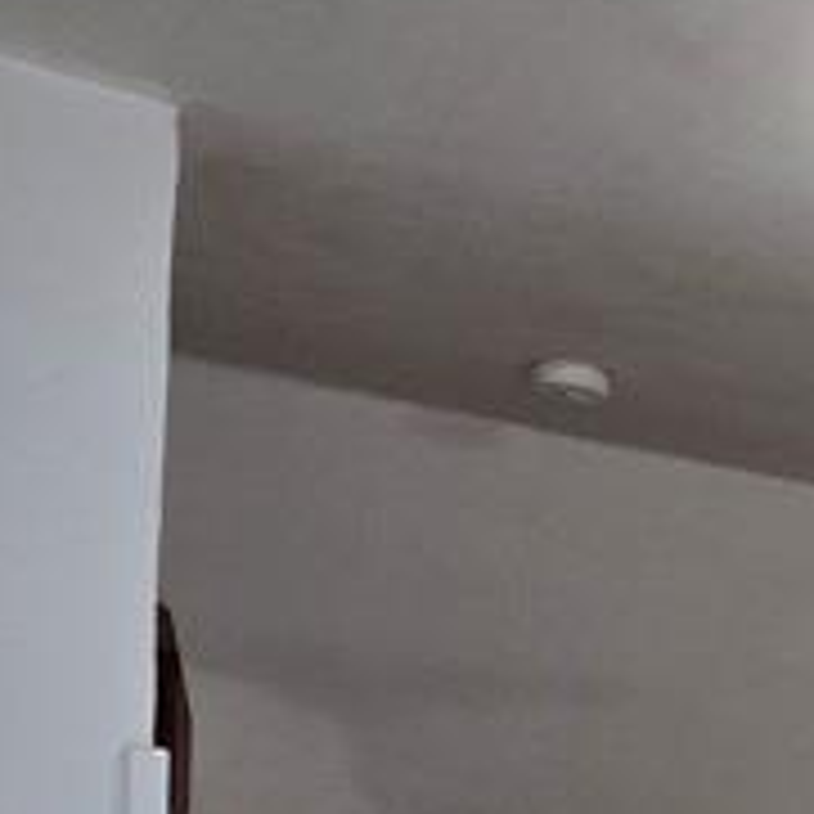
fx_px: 1729
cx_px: 1610
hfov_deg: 18.2
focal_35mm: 65
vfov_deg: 24.4
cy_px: 940
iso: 250
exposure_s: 1/60
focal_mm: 2.2
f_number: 2.2
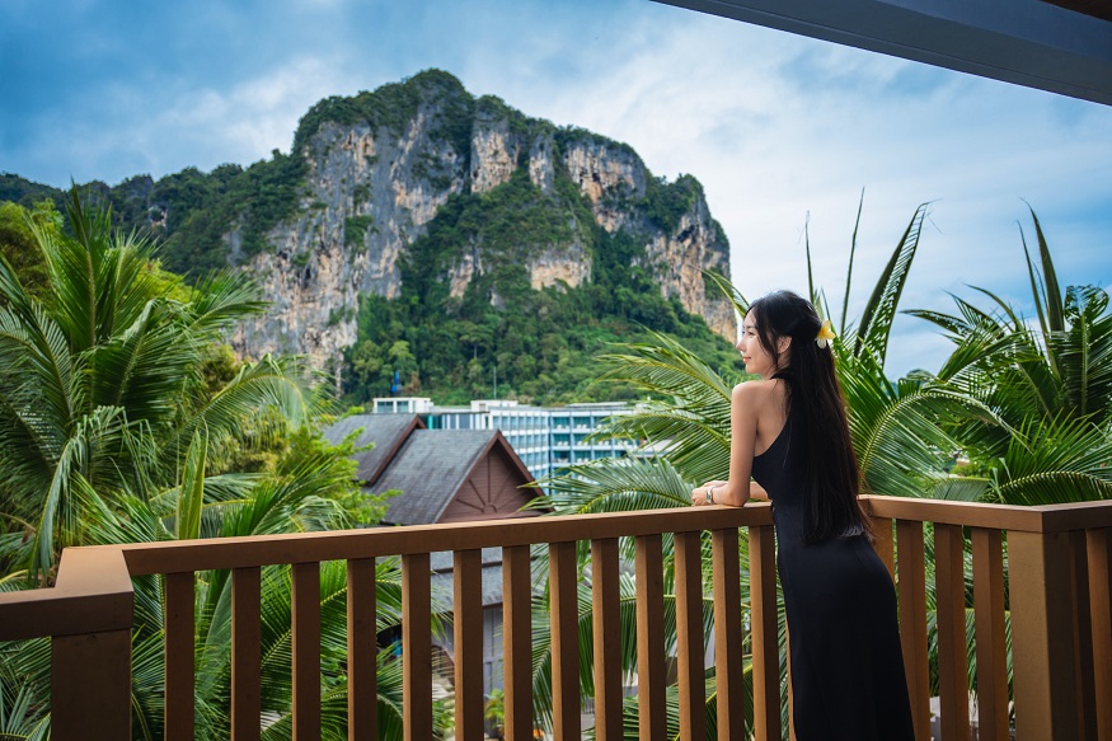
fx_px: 911
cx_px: 556
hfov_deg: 62.8
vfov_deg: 44.3
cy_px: 370
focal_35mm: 30
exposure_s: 1/250
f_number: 4
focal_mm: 29.5
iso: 100
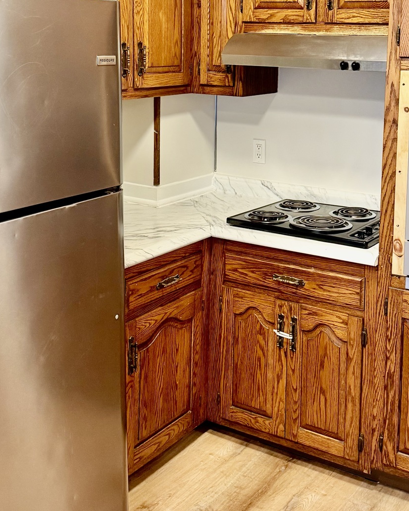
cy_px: 139
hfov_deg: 29.1
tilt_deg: -8.1
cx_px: 246
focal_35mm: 52
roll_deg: -0.8
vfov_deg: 35.3
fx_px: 787
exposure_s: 1/60
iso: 400
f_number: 1.78
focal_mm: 6.76
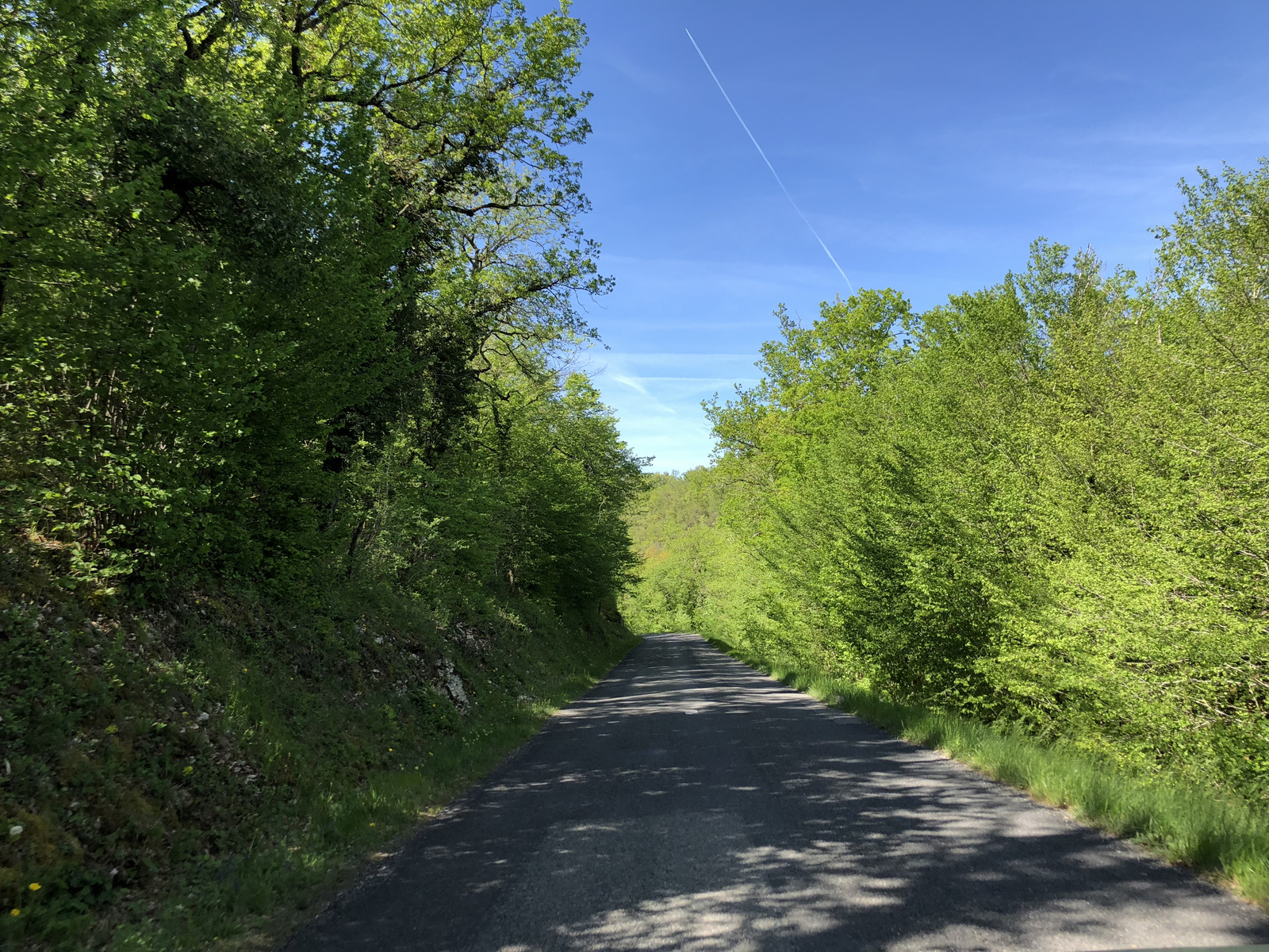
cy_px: 476
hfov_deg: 63.4
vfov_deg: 49.7
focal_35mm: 28
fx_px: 1026
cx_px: 634
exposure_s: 1/704
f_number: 1.8
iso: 20
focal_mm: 4
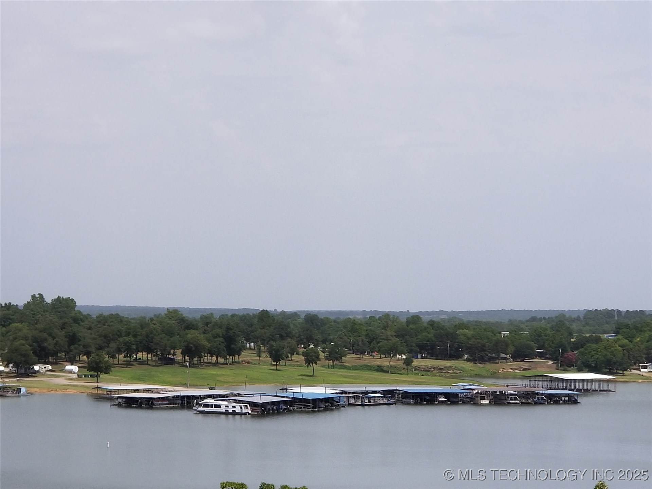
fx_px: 979
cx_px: 326
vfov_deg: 28.0
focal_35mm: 52
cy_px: 244
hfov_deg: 36.8
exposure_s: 1/1185
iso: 25
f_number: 2.4
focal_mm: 6
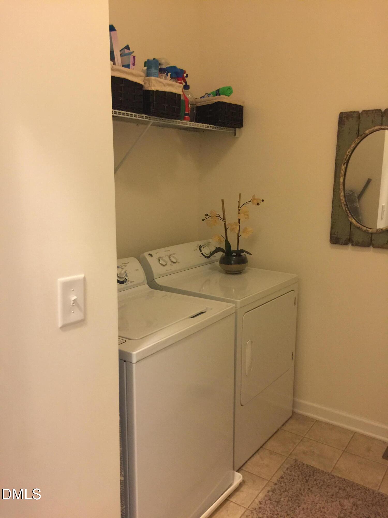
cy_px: 259
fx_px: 433
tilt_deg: -8.2
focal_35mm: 29
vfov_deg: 61.7
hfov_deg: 48.2
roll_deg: -0.9
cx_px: 194
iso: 100
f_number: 2.2
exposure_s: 1/15
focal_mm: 4.15
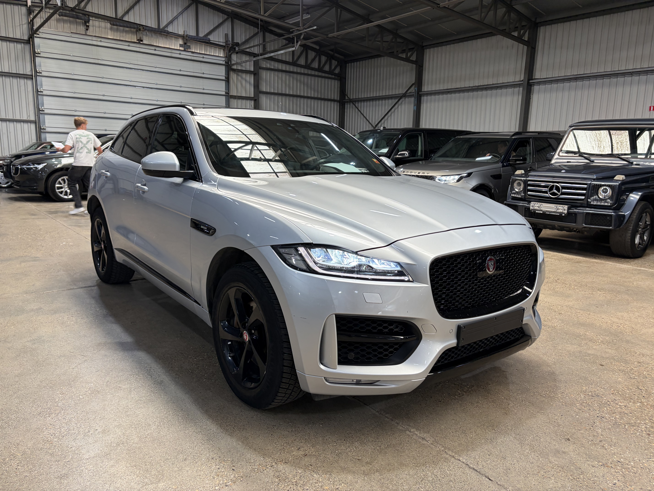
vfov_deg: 53.1
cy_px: 246
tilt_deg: -8.2
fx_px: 491
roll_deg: -2.4
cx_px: 327
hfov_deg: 67.3
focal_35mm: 26
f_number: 1.6
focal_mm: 5.96
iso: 64
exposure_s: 1/84
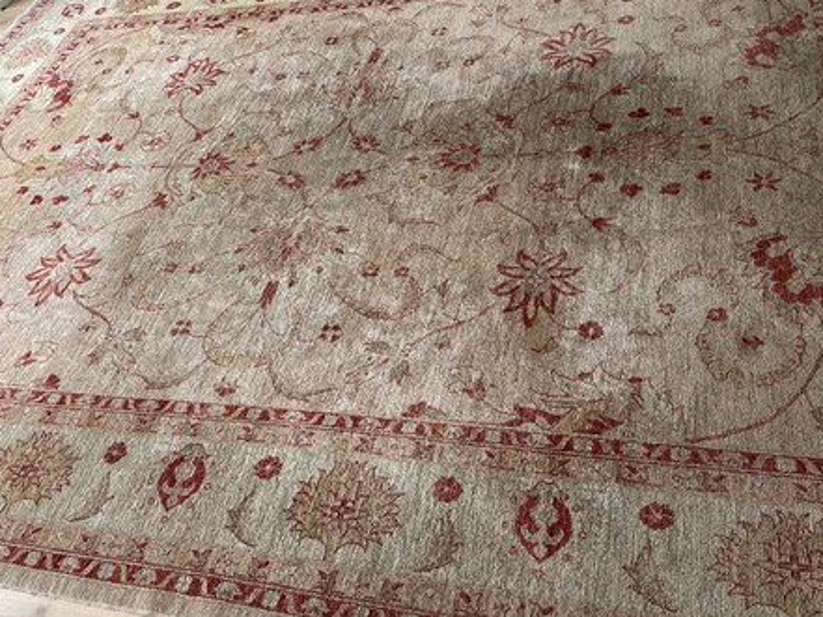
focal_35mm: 33
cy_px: 231
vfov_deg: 42.6
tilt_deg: -44.3
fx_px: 785
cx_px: 422
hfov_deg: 55.3
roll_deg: +18.9
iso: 40
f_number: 1.6
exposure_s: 1/121
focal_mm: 4.2
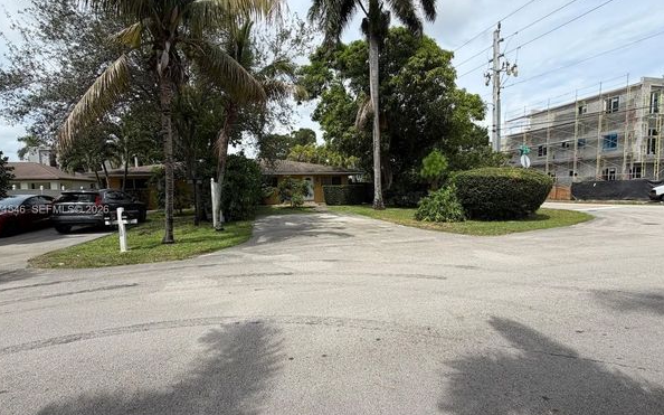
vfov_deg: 71.2
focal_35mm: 16
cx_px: 328
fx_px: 289
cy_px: 210
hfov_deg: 97.8
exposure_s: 1/830
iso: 20
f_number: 2.2
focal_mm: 2.22
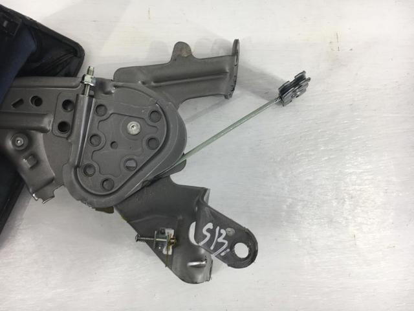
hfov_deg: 61.7
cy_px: 156
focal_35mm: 29
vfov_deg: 48.2
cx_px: 207
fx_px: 347
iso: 32
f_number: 2.2
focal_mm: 4.15
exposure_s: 1/50
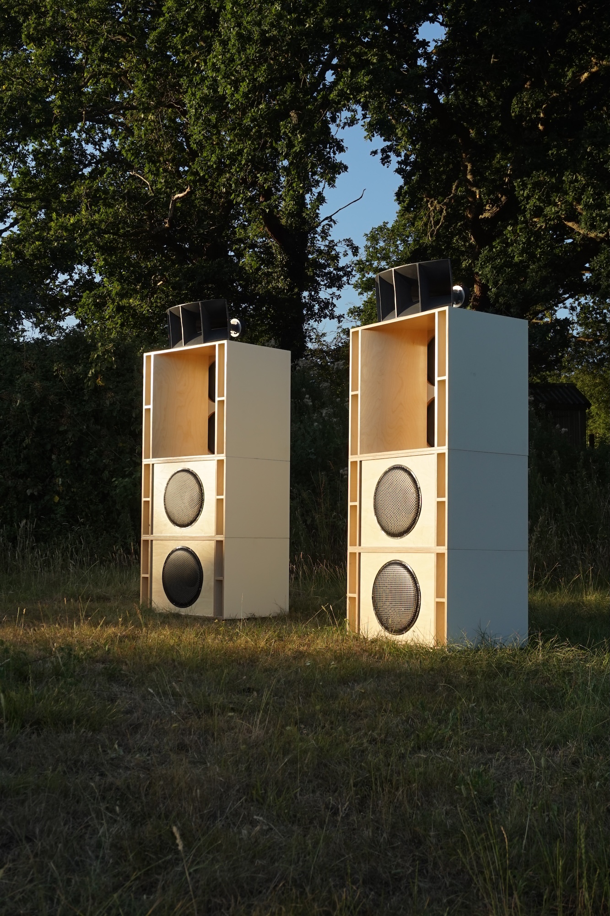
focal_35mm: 45
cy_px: 458
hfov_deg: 29.9
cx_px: 305
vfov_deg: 43.6
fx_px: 1144
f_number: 6.3
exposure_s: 1/250
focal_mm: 30
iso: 100
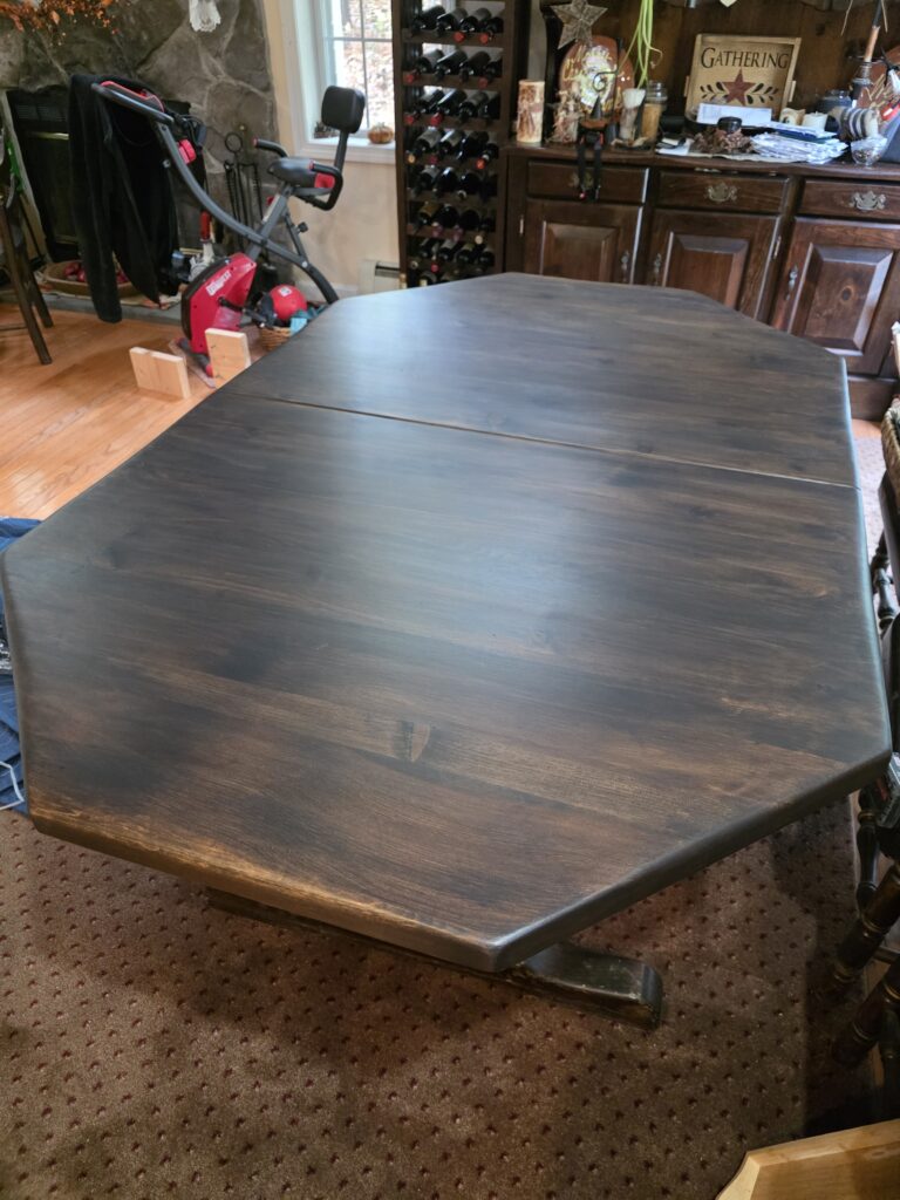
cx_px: 450
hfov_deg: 58.9
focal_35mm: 23
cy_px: 600
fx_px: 797
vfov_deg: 73.9
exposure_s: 1/120
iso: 2000
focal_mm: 6.3
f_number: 1.7
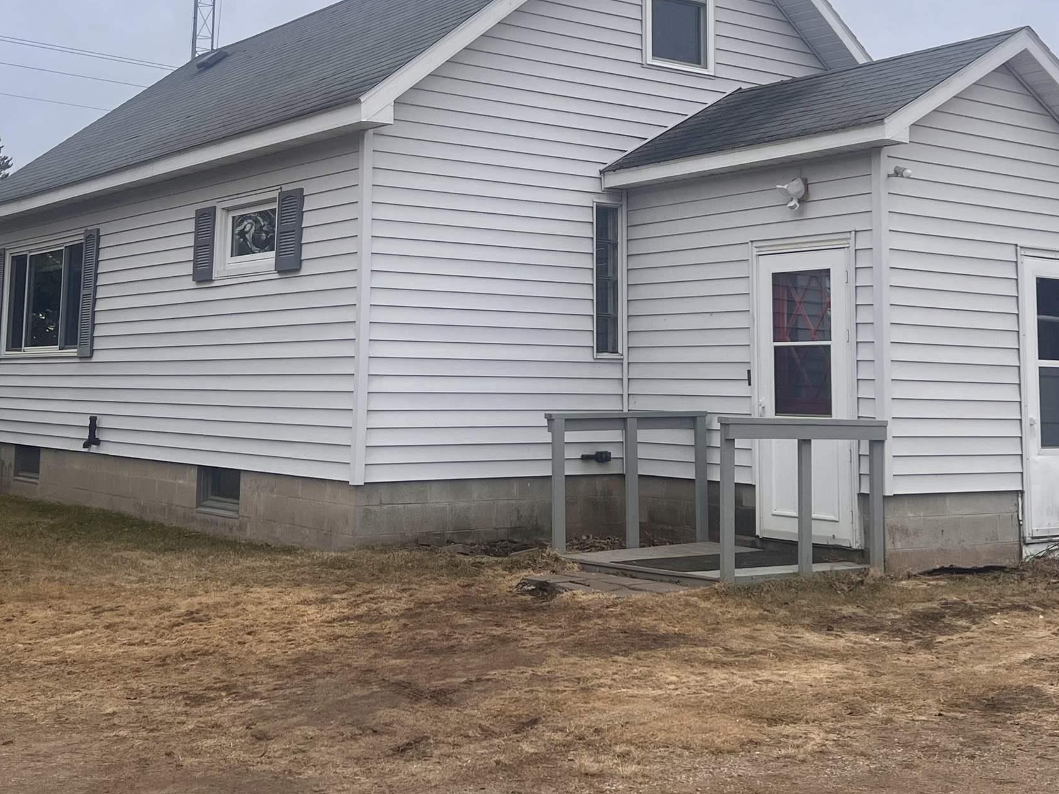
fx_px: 1468
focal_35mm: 48
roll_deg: -0.9
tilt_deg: +8.7
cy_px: 216
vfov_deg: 29.9
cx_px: 486
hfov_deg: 39.6
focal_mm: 5.7
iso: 50
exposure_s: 1/2994
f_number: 1.5
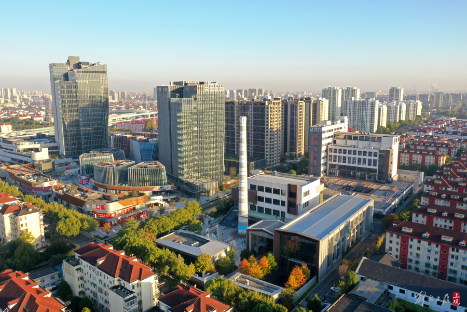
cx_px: 234
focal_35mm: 28
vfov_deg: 46.4
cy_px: 156
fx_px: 363
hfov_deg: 65.5
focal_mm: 10.26
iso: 100
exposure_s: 1/120
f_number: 5.6
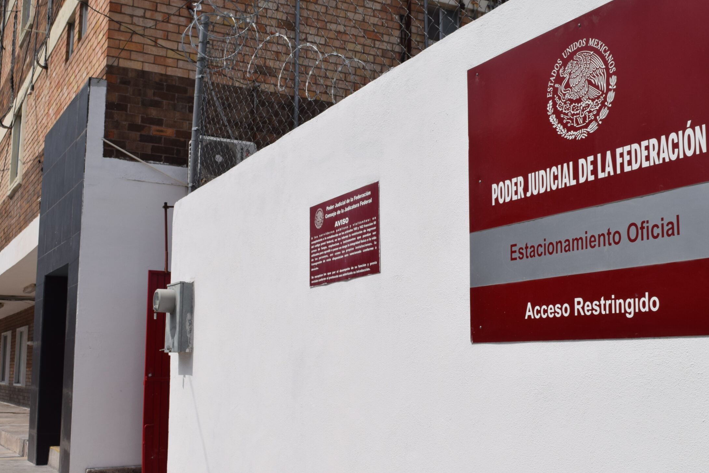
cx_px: 365
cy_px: 243
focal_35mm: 46
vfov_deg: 29.2
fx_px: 906
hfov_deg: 42.7
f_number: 13
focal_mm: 26
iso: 200
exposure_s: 1/640
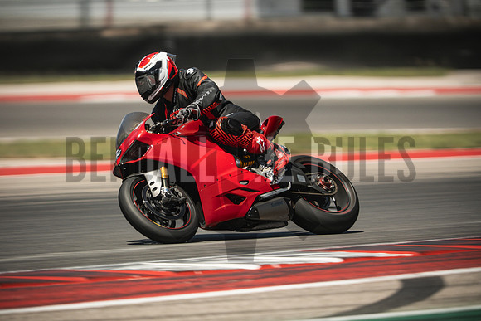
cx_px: 240
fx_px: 5613
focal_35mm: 420
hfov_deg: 4.9
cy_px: 160
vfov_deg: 3.3
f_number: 2.8
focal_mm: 280
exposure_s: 1/320
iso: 500
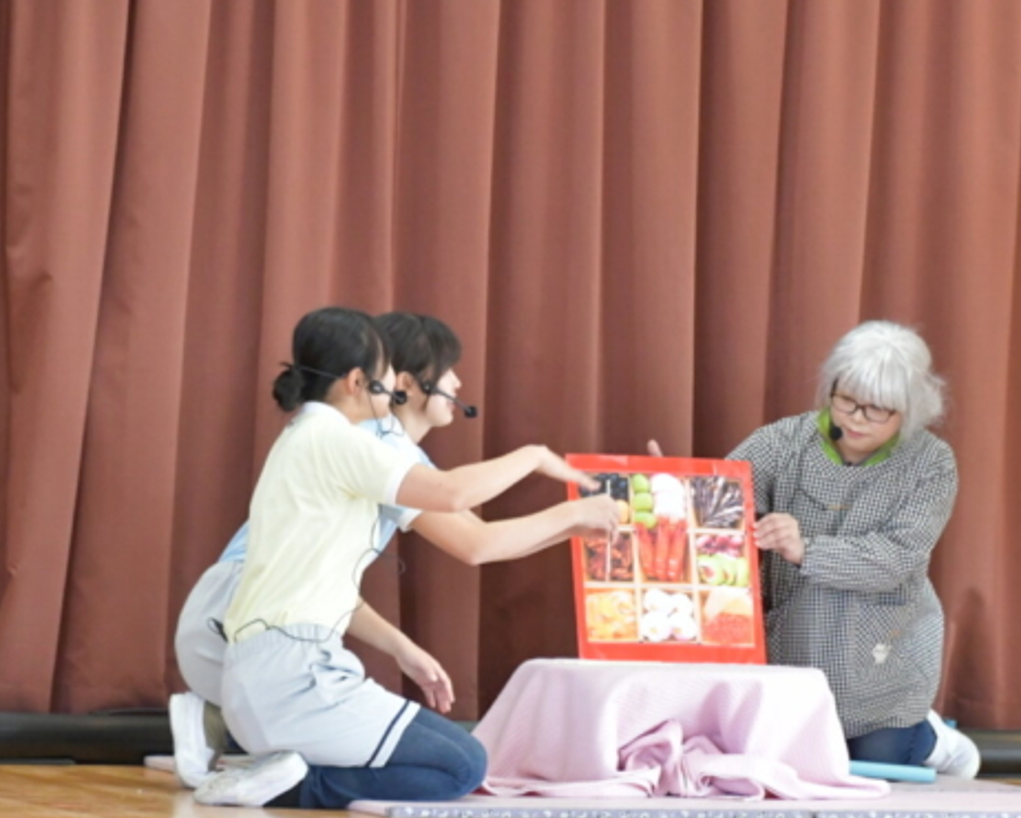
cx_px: 731
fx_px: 7074
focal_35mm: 234
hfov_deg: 8.2
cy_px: 480
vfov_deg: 6.6
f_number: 5.6
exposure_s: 1/160
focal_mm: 100
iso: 4500
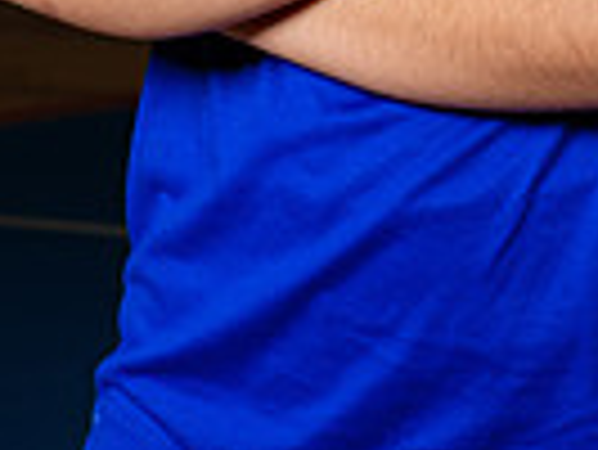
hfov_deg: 8.7
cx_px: 445
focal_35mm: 228
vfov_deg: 6.3
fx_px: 3942
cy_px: -558
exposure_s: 1/250
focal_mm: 70
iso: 400
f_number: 8
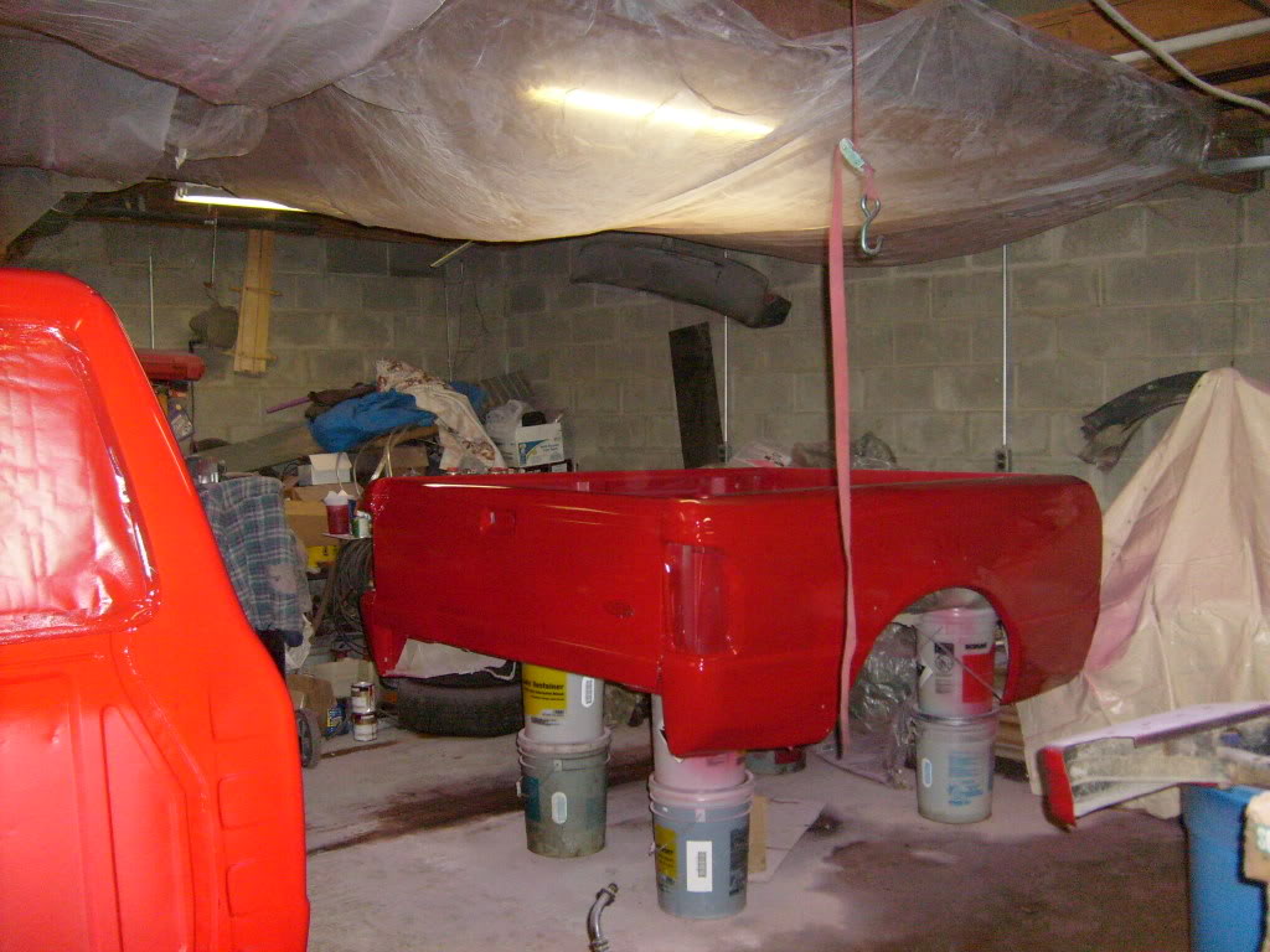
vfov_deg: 40.7
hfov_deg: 52.6
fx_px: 1284
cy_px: 476
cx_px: 635
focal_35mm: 35
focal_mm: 5.8
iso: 200
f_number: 2.8
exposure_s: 1/45
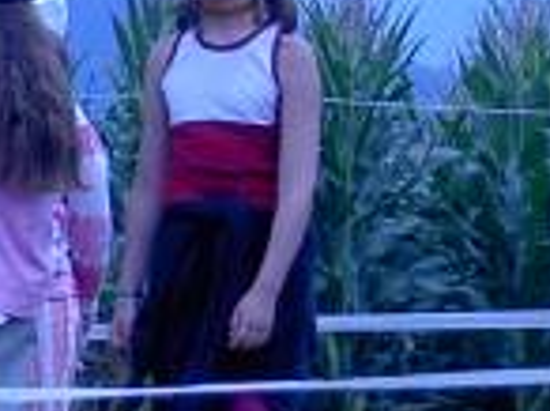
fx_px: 10104
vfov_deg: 2.3
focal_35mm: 637
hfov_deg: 3.1
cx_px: -309
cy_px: 45
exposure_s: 1/320
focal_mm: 24
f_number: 4.9
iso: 100
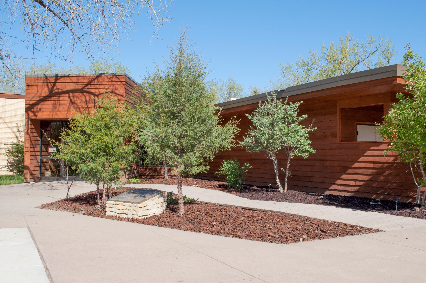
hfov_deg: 53.2
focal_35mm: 36
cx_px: 213
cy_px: 142
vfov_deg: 36.8
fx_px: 425
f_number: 9
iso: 200
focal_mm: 24
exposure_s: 1/320
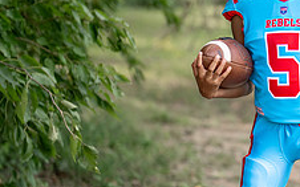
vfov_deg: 7.7
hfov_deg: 12.1
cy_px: 108
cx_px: 322
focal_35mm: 170
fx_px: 1389
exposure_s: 1/2000
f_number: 1.2
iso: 100
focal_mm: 50
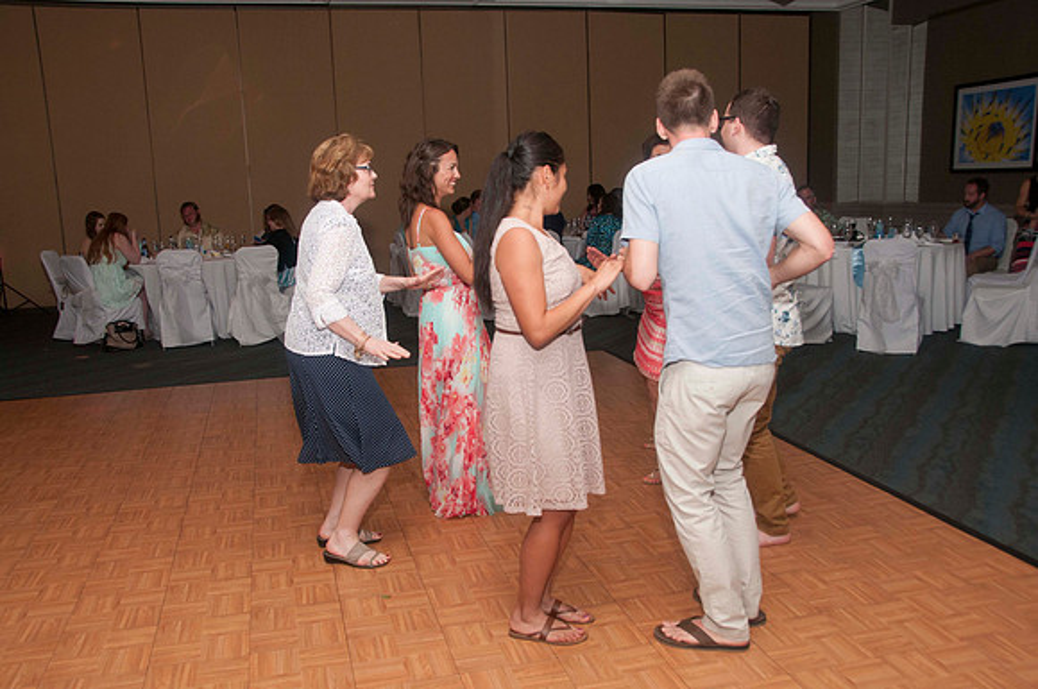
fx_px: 864
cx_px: 519
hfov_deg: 62.0
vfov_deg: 43.5
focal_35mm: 30
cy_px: 344
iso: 400
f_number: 5.6
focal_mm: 20
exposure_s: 1/60
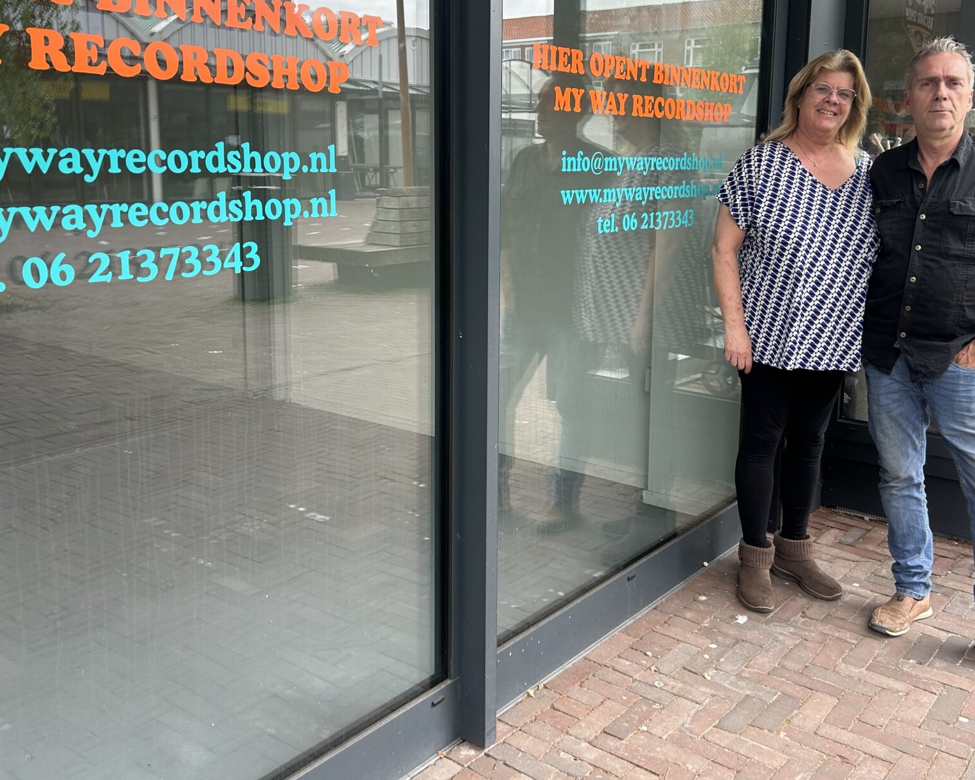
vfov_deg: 43.1
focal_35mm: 34
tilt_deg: -8.9
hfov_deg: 52.8
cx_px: 502
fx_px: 981
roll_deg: -0.1
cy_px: 310
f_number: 1.5
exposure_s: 1/387
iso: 50
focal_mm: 5.7
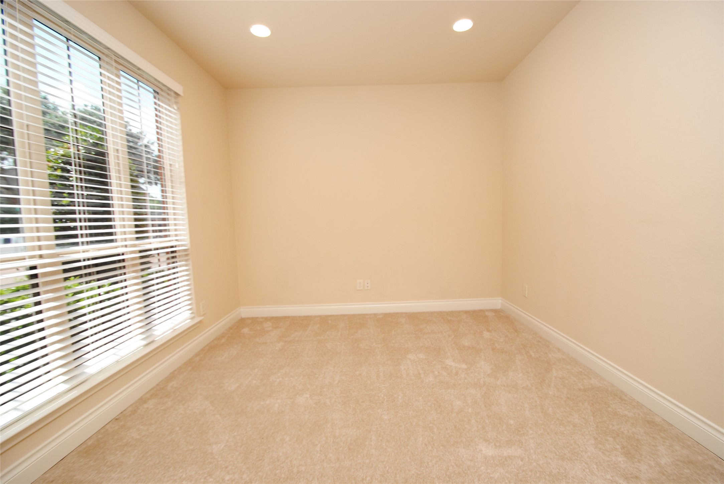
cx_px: 362
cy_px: 242
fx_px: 302
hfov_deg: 100.3
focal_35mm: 15
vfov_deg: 77.5
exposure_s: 1/80
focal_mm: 10
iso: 200
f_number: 4.5
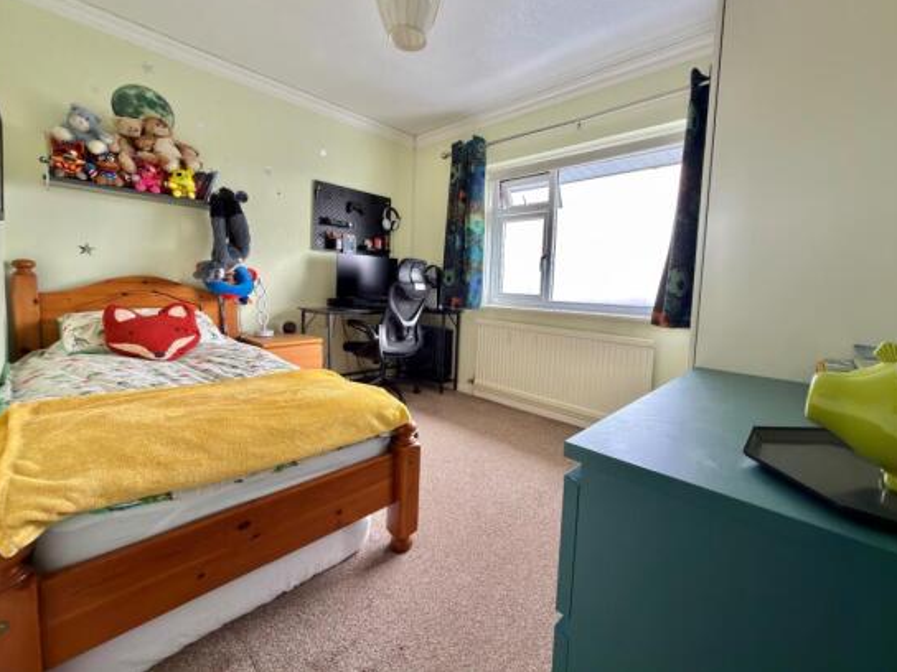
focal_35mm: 15
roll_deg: -2.6
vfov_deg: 81.7
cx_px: 464
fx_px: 389
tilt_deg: -5.0
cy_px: 315
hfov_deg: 98.1
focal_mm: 2.22
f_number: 2.2
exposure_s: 1/52
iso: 50
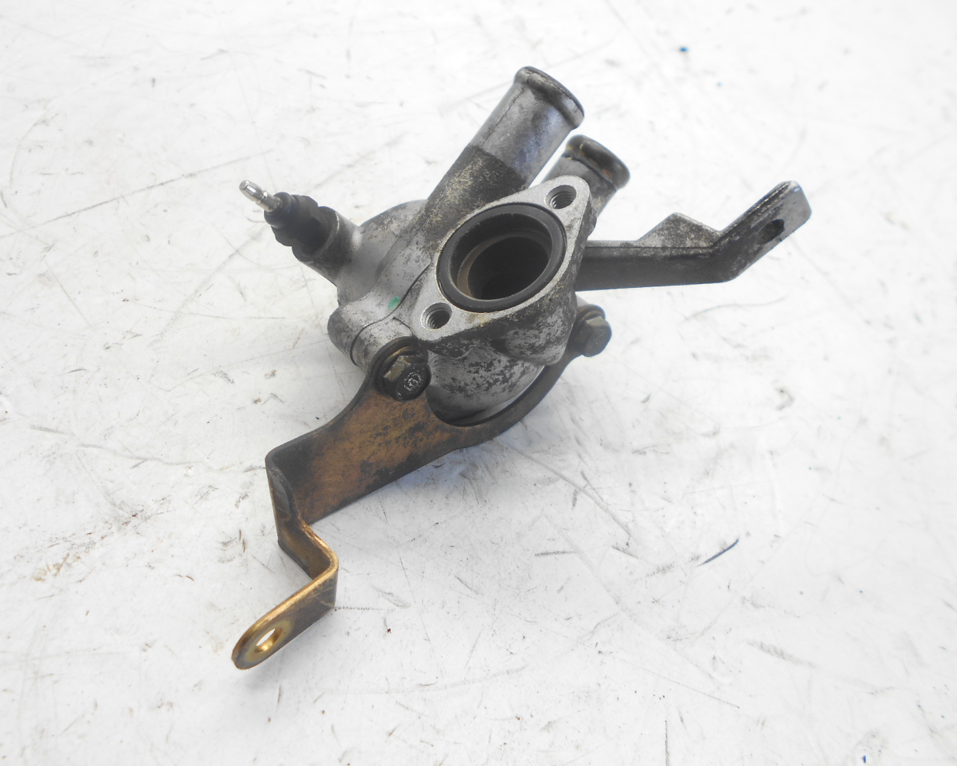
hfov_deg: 62.1
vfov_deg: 51.5
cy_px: 384
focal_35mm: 28
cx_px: 440
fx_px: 793
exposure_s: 1/40
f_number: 3.2
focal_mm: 4.6
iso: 80
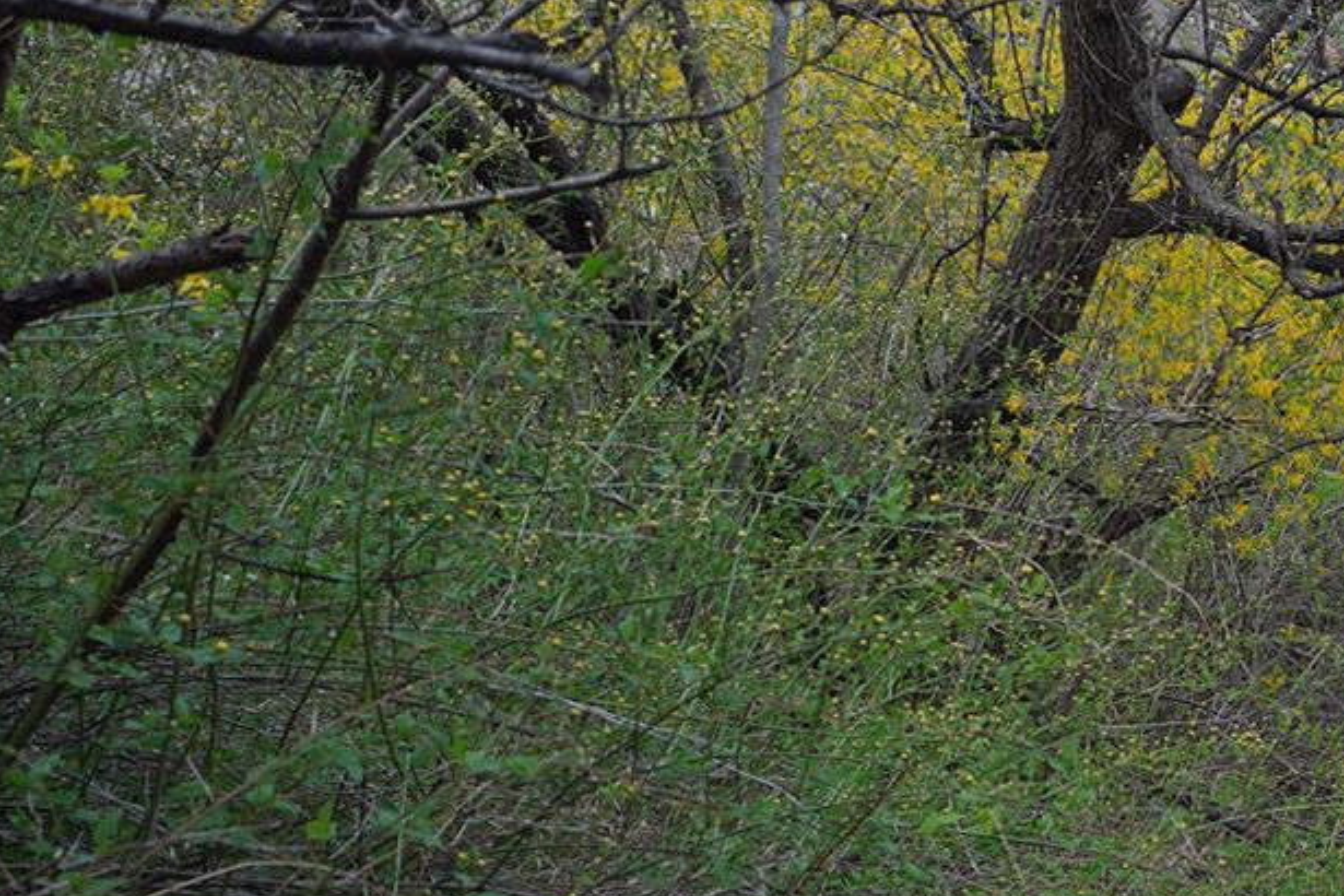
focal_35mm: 78
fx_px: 2912
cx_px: 2059
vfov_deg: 17.5
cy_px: 459
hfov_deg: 21.5
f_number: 4
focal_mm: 24
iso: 100
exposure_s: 1/100
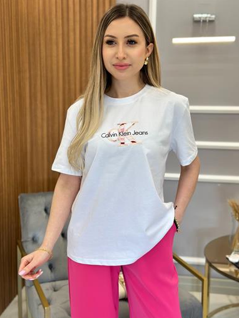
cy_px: 159
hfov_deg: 29.7
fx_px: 451
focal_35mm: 49
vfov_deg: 38.9
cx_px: 120
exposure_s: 1/141
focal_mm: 6.86
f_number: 1.78
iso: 80
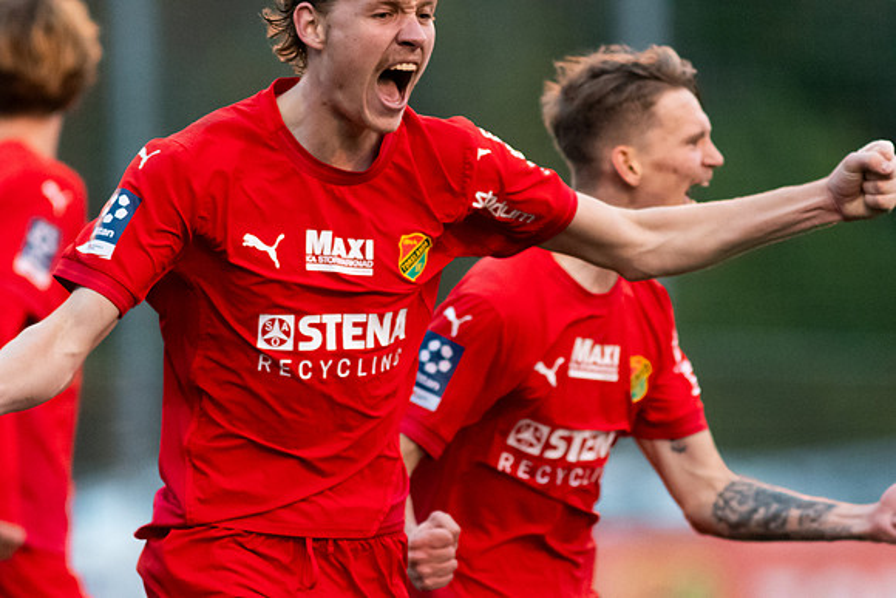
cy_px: 299
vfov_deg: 2.3
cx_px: 448
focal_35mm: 600
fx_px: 14936
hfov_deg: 3.4
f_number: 3.2
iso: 7200
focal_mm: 300
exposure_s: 1/1000
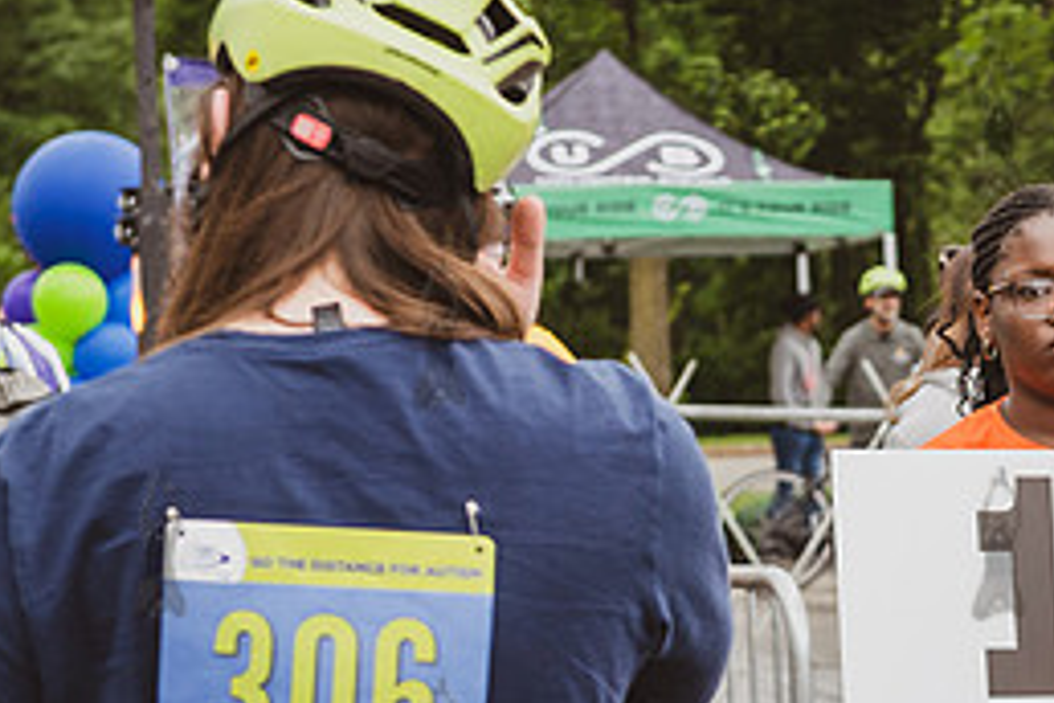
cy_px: 539
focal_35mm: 168
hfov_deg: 12.1
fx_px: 4918
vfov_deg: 8.2
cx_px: 1119
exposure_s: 1/800
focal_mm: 58
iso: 400
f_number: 4
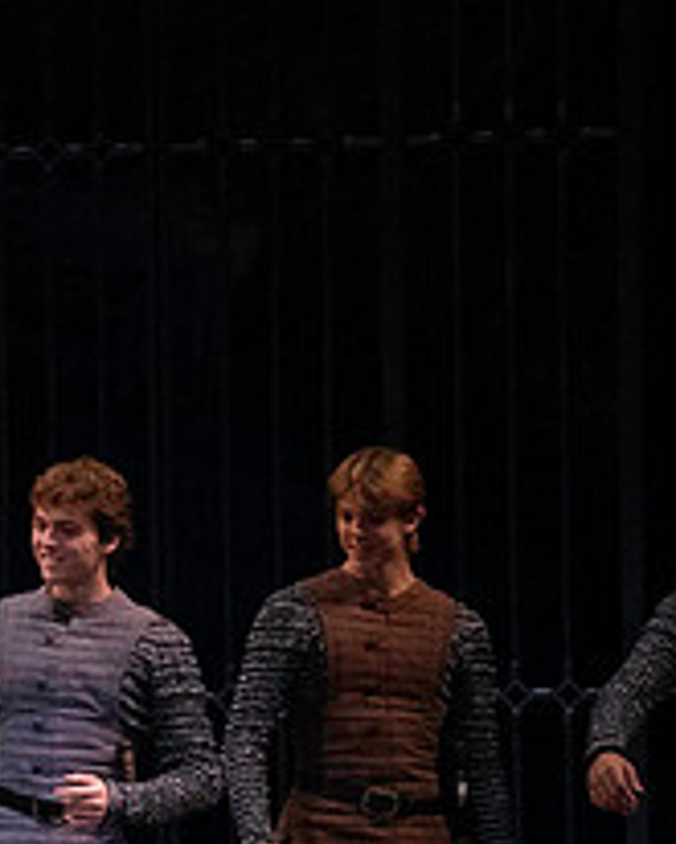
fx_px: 13220
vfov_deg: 3.7
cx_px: -483
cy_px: 756
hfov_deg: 2.9
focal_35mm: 529
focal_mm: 200
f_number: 13
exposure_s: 1/400
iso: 16000
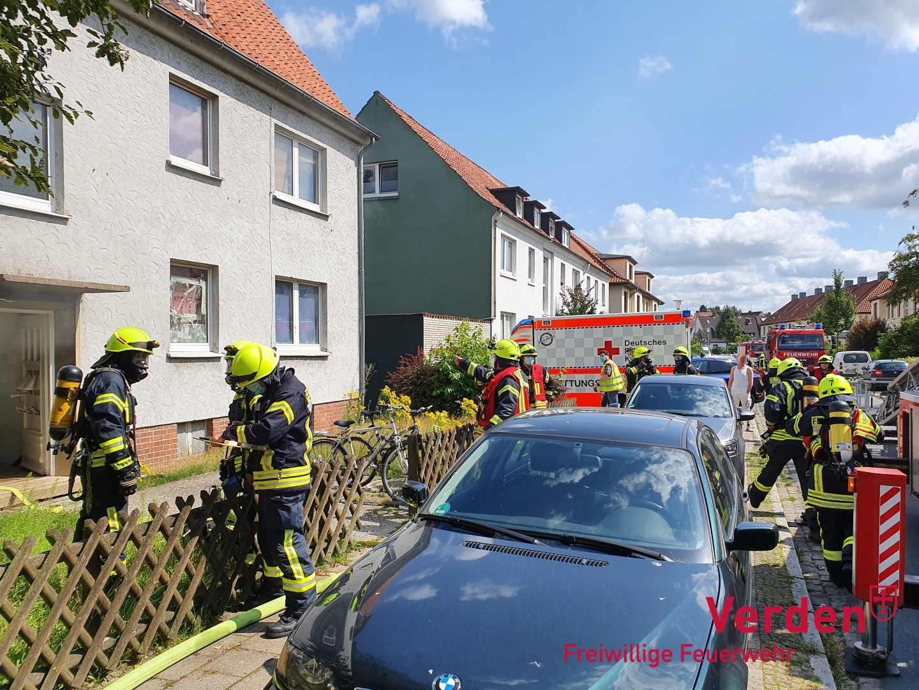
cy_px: 345
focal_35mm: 26
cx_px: 460
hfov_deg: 67.3
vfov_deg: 53.1
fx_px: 690
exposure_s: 1/1460
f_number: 2.4
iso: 50
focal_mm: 4.3
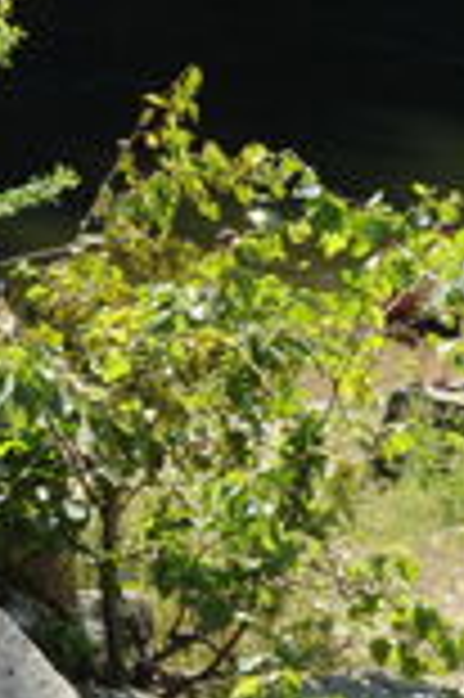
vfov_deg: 11.4
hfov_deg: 7.5
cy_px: 216
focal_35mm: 181
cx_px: -122
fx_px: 3507
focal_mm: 35
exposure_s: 1/320
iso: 500
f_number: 11
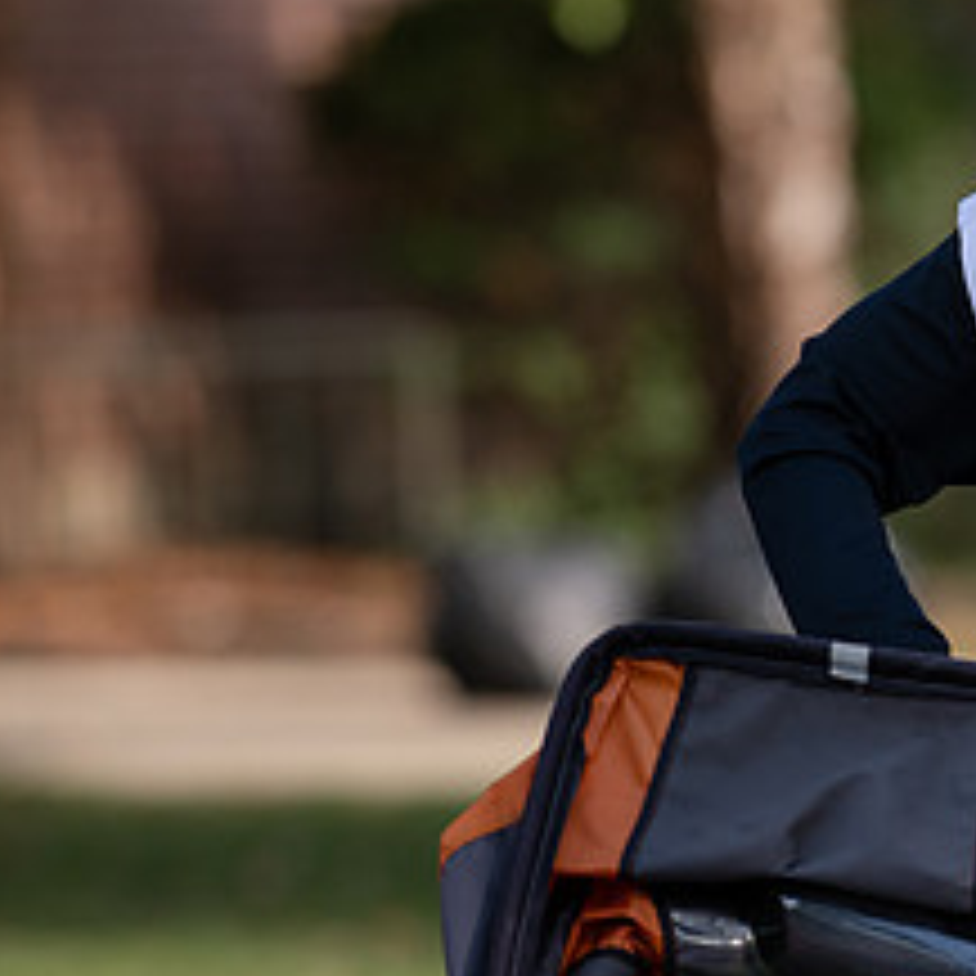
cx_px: 1133
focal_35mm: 682
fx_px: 21755
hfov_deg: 2.6
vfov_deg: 2.6
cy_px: 528
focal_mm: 300
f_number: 4.5
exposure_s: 1/640
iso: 200
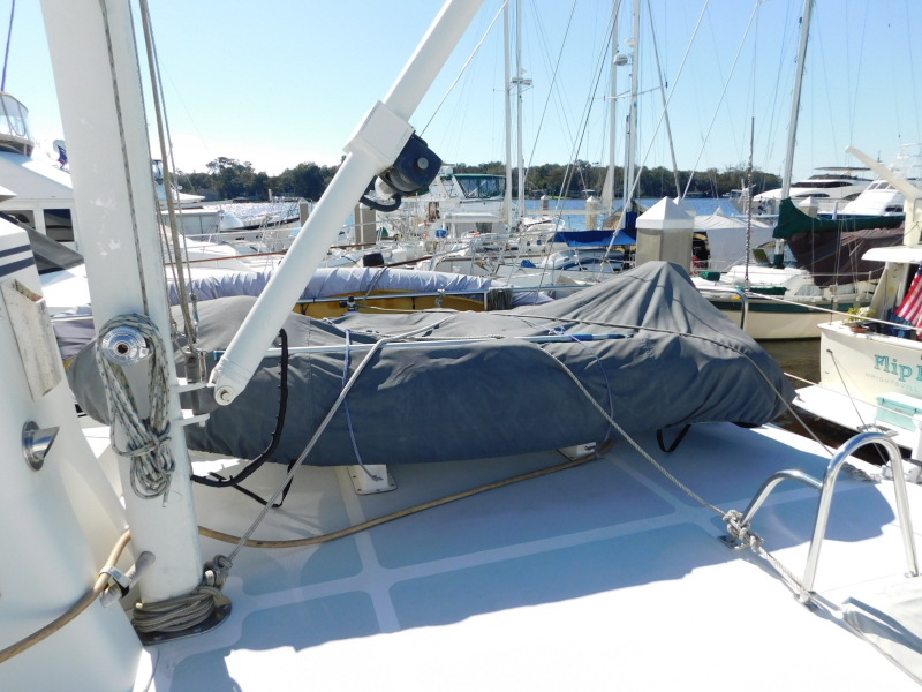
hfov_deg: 73.9
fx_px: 613
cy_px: 346
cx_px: 461
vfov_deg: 58.9
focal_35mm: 23
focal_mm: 4
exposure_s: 1/400
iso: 125
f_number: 6
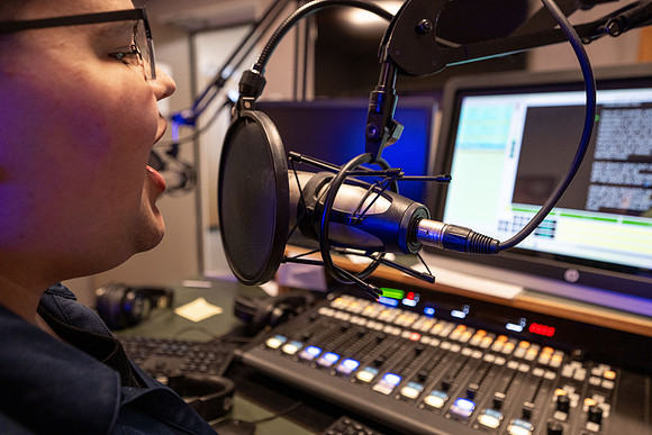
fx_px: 435
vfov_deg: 53.2
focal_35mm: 24
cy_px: 218
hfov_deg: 73.7
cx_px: 326
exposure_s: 1/160
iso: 1250
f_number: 4
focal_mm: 24
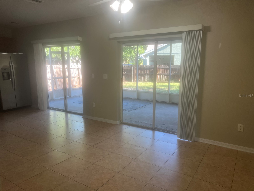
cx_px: 127
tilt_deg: -7.8
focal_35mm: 26
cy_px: 96
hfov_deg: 67.3
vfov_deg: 53.1
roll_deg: -0.2
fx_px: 191
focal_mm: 5.7
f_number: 1.5
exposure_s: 1/120
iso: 64
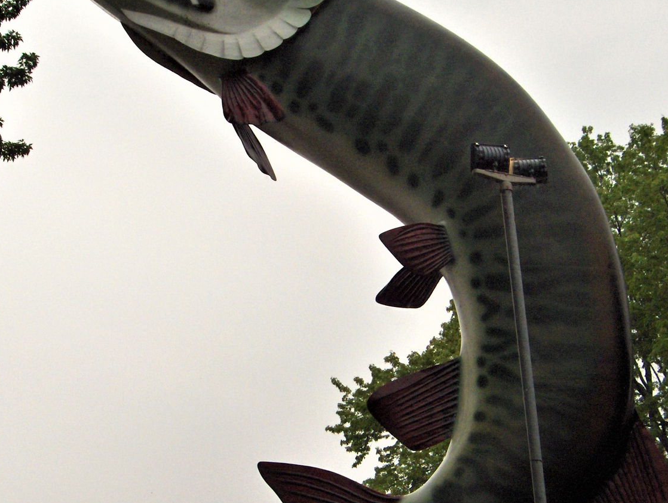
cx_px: 329
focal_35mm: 67
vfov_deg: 21.9
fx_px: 1295
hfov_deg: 28.9
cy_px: 341
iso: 100
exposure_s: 1/606
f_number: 4.8
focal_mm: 8
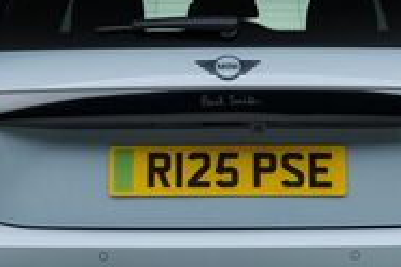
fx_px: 1838
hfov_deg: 12.5
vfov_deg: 8.3
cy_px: 122
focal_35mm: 165
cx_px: 226
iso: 100
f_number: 8
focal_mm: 50
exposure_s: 1/2
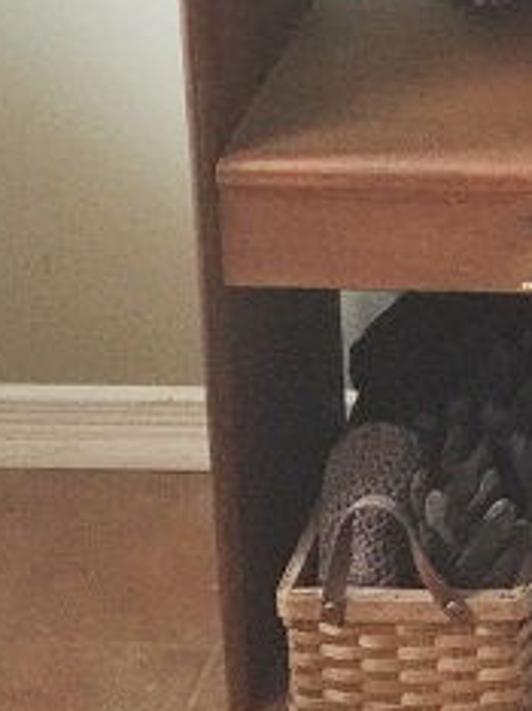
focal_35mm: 121
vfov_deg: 14.3
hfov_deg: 11.4
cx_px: 924
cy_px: -596
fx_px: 2484
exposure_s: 1/10
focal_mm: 4.15
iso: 100
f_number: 2.2
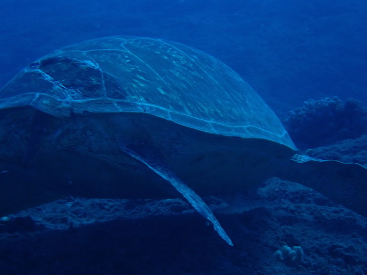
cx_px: 184
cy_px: 138
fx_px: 1060
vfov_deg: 14.8
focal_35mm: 100
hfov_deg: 19.6
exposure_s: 1/200
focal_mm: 18
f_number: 6.3
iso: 200
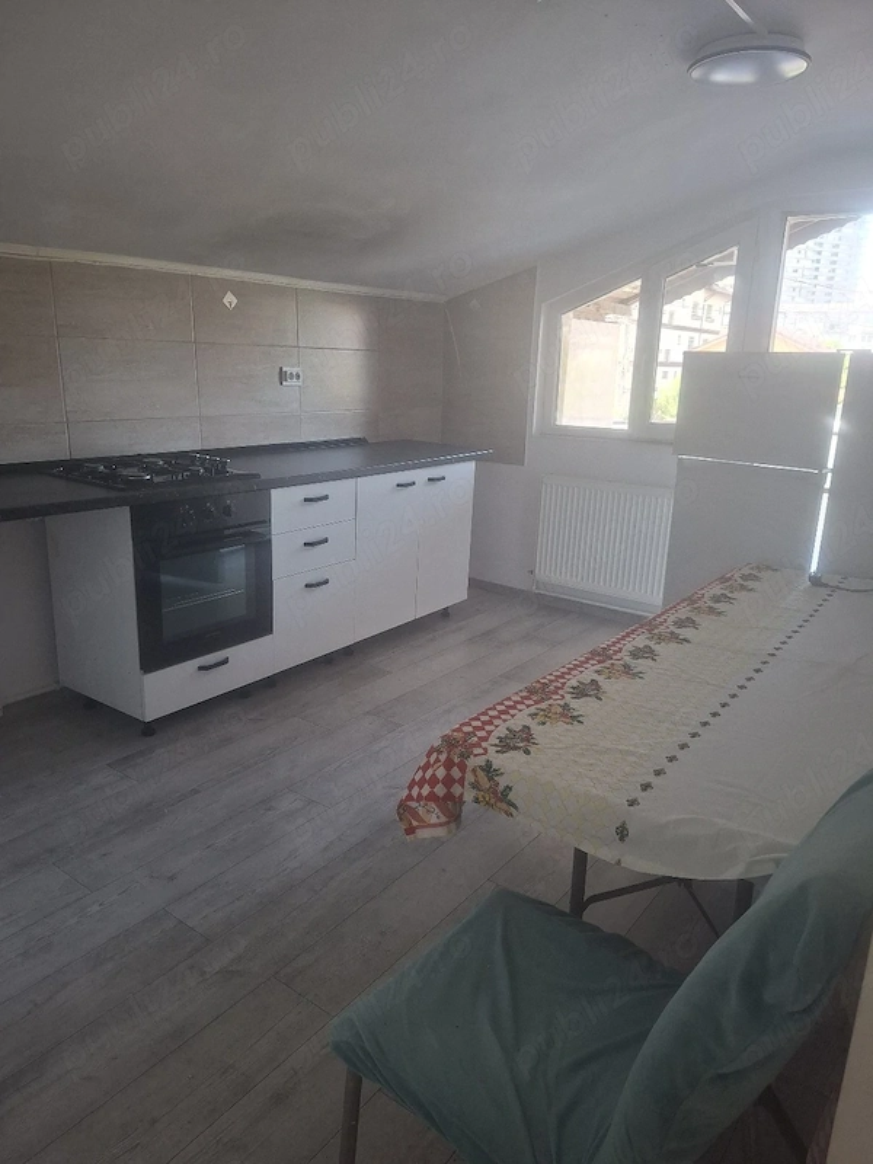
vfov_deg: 73.9
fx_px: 773
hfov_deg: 58.9
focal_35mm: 23
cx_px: 436
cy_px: 582
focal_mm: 5.54
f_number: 1.8
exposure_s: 1/100
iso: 250
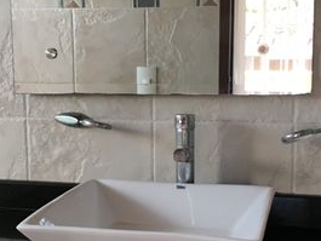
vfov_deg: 20.1
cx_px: 129
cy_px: 151
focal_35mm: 73
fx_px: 677
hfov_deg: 26.6
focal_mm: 4.15
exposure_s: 1/33
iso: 40
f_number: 2.2
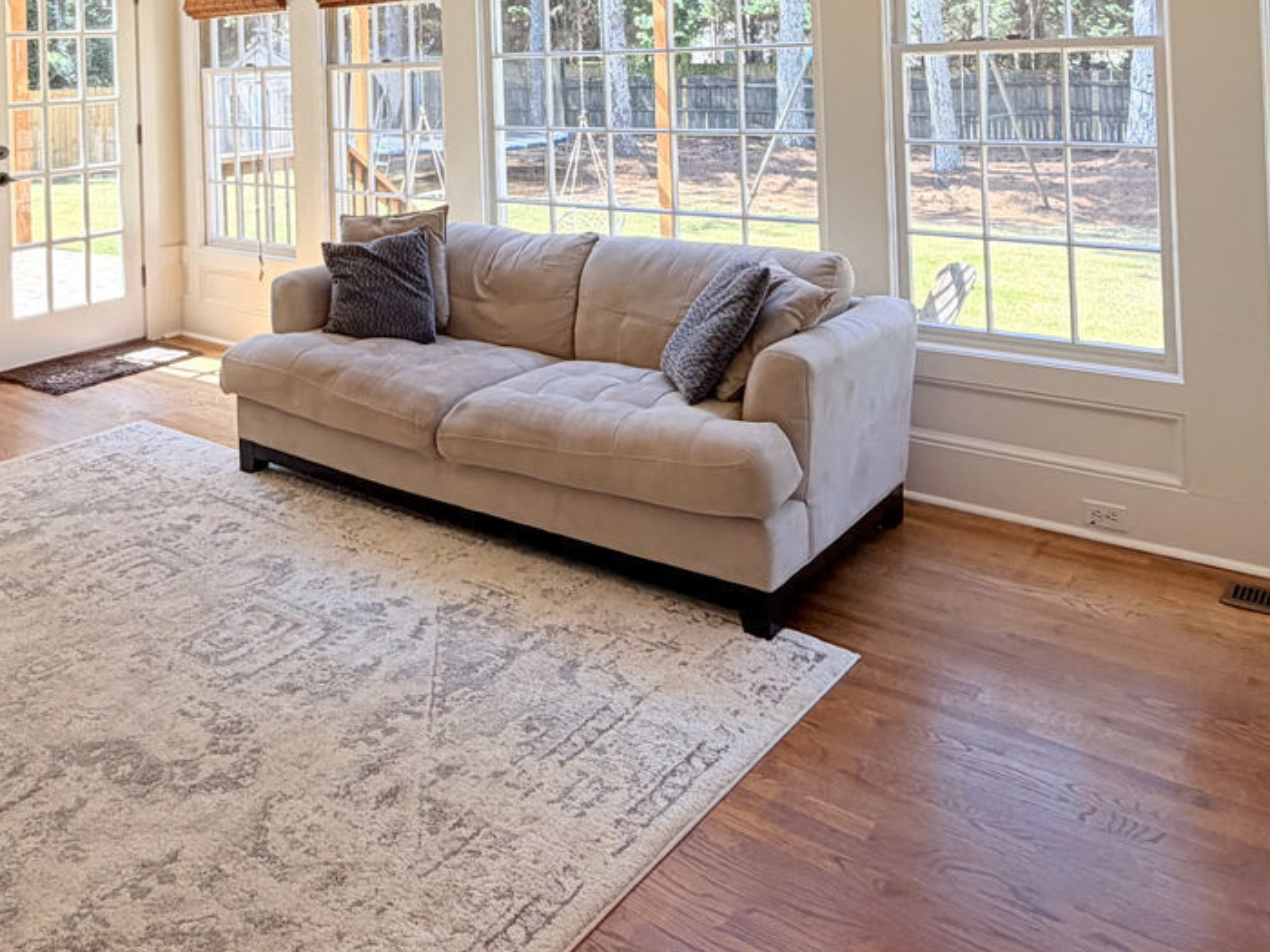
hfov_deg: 59.5
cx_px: 515
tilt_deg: -1.7
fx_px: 1101
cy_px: 119
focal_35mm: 30
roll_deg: +2.4
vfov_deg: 43.3
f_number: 2.2
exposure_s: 1/121
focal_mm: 2.22
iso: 50
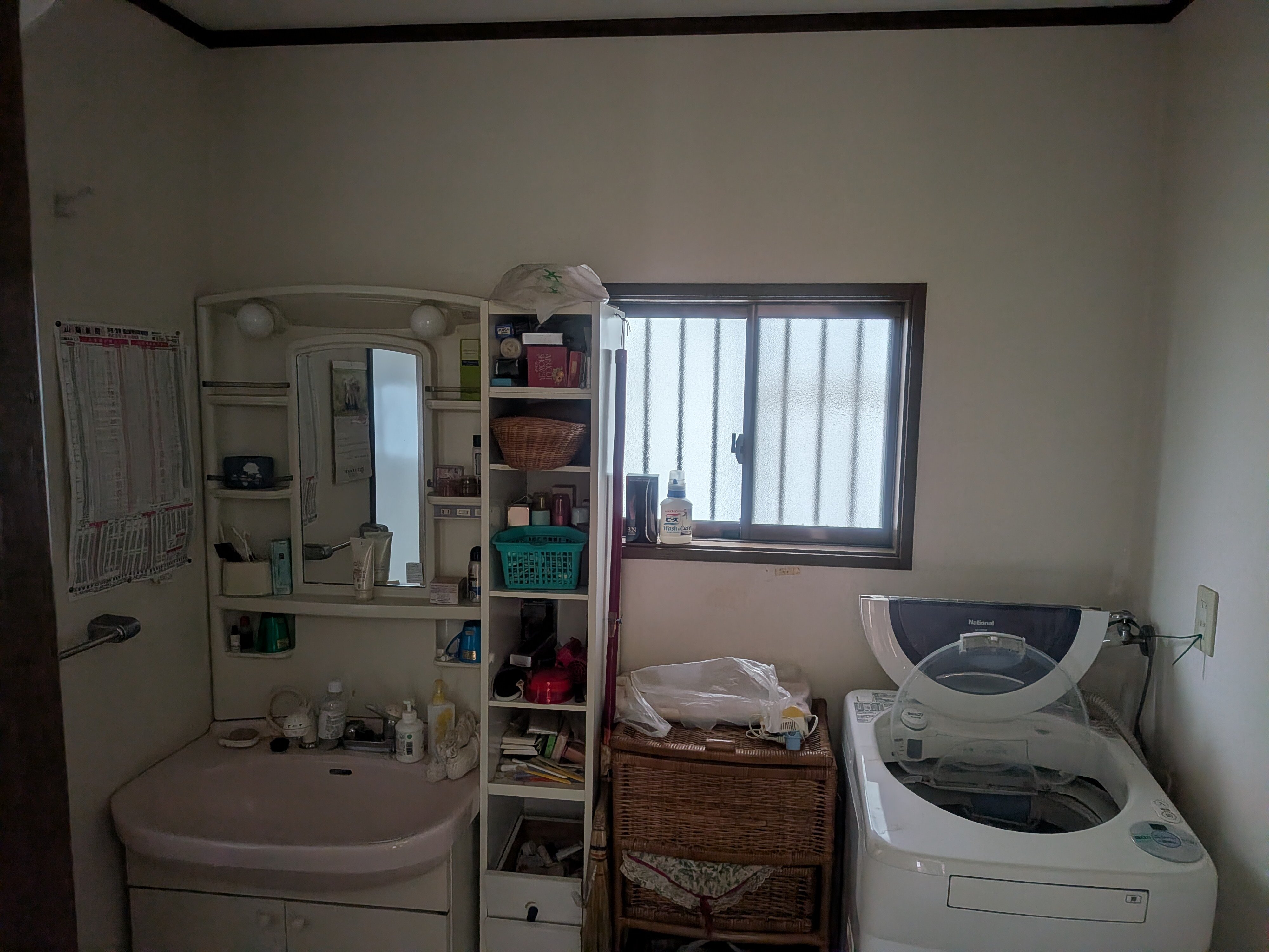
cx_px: 634
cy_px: 476
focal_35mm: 24
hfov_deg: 71.6
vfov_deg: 56.8
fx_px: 880
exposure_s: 1/40
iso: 192
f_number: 1.7
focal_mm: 4.53
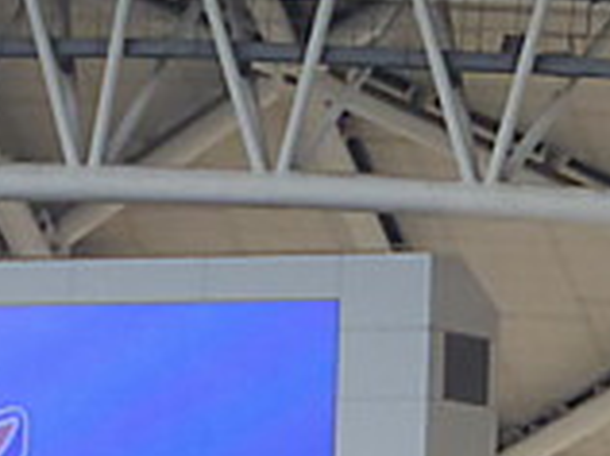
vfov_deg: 3.6
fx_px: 7179
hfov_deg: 4.8
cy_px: 688
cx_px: -216
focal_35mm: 408
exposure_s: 1/320
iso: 250
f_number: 5.4
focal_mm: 21.8
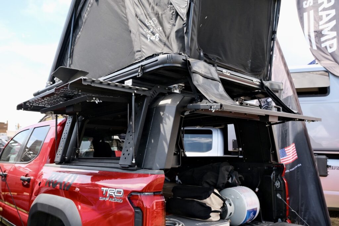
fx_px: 283
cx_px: 170
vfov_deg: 43.6
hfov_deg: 61.9
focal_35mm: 30
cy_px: 113
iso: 320
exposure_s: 1/200
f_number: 5.6
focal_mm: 20.2
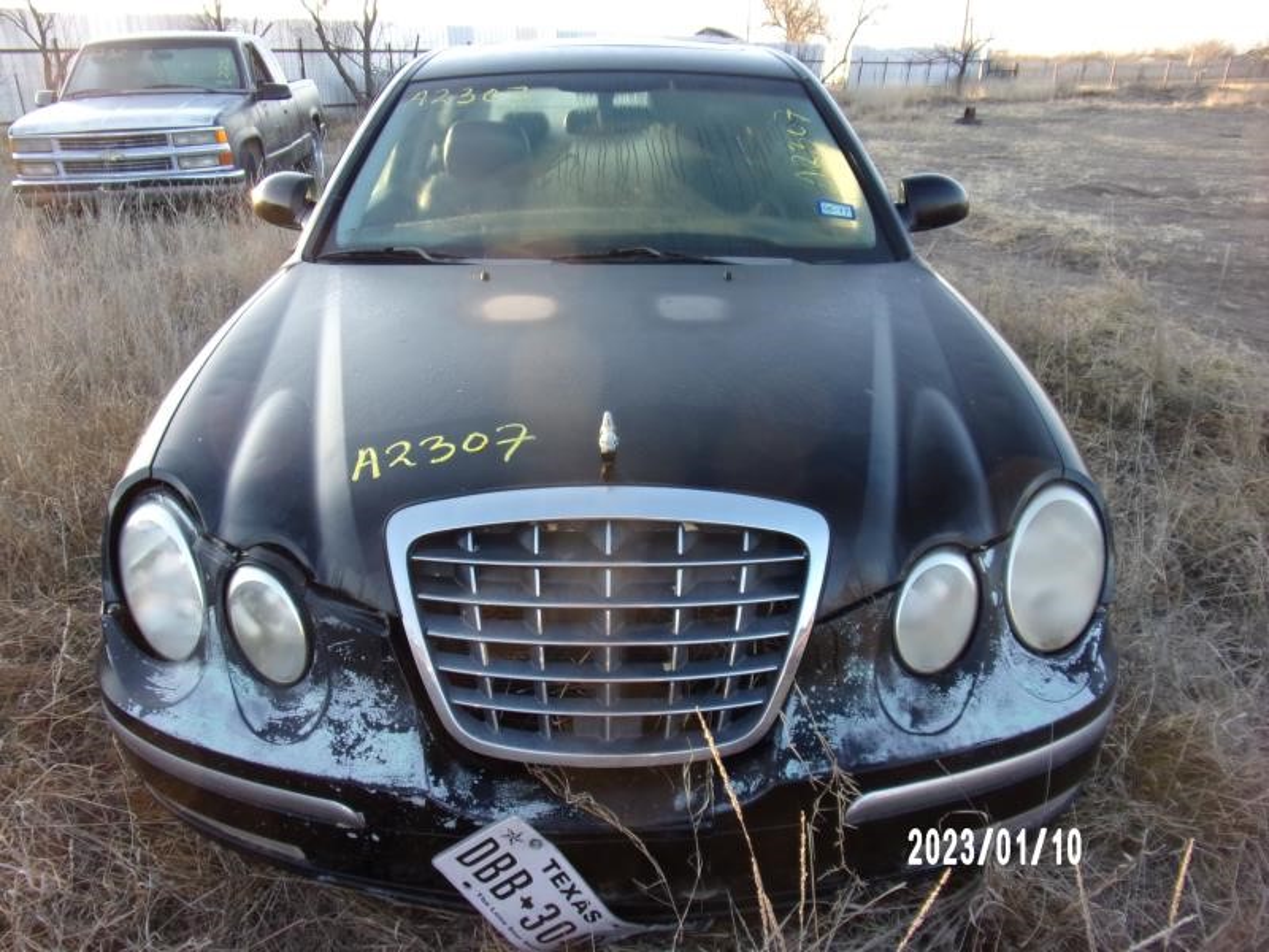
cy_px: 476
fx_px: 880
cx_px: 634
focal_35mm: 24
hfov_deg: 71.6
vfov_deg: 56.8
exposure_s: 1/75
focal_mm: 4.3
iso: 80
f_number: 3.3
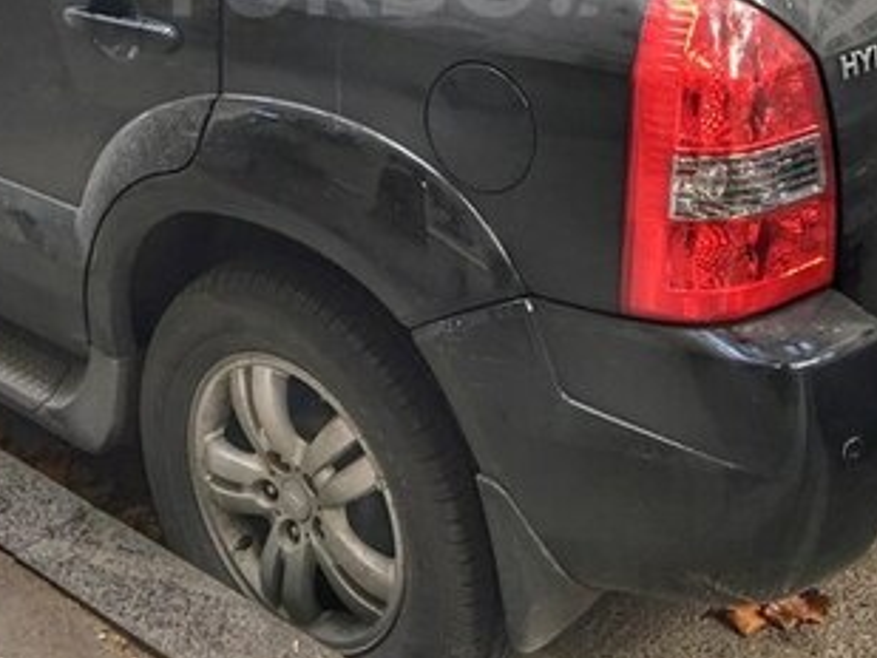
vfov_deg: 22.6
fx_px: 1571
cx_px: 440
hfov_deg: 31.2
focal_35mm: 62
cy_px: -27
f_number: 2.2
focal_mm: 4.15
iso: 80
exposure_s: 1/17
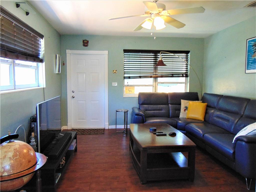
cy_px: 96
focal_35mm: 25
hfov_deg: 69.4
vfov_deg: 54.9
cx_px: 128
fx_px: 185
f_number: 3
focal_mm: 4.5
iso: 320
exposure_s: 1/30
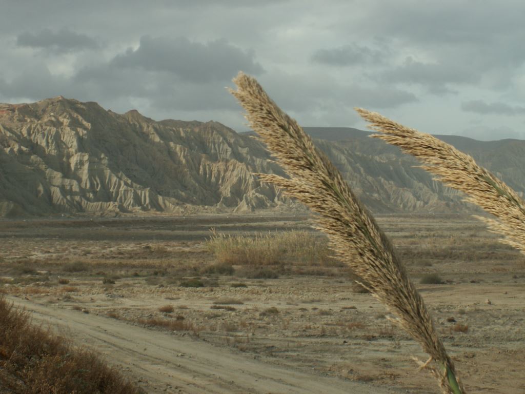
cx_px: 262
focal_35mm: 81
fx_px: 1228
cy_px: 197
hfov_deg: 24.1
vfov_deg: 18.2
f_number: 8
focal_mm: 13.6
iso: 50
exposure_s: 1/160
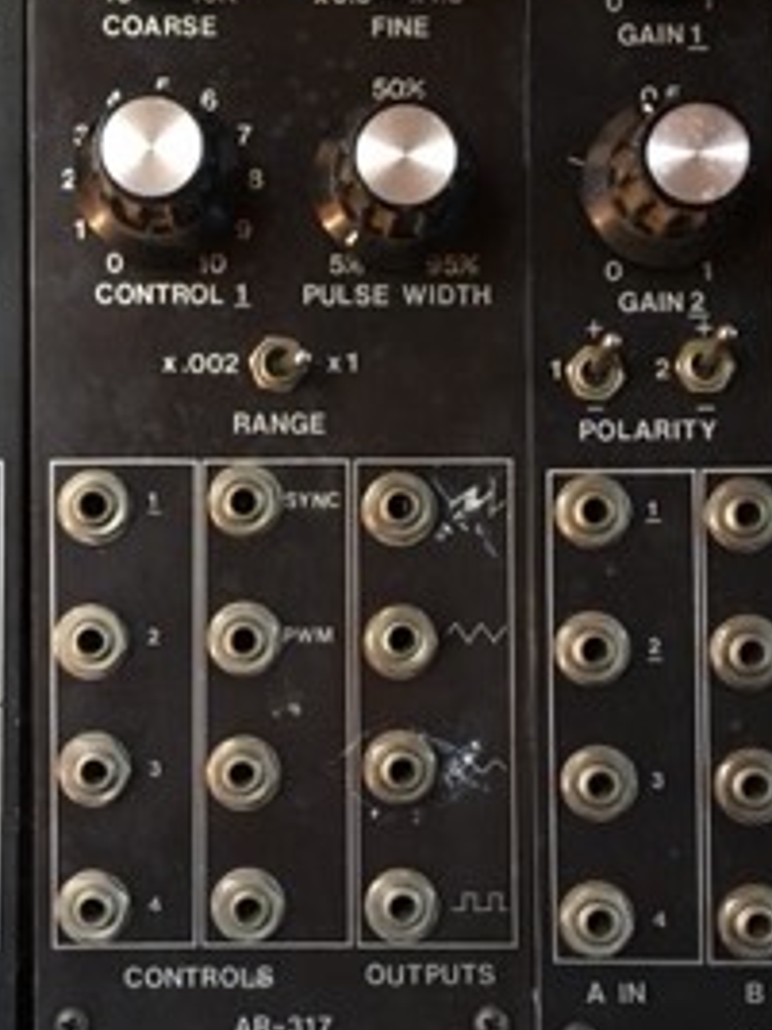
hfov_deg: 27.8
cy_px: 496
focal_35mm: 52
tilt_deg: -1.4
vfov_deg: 36.8
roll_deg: +0.1
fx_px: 1546
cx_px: 250
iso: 200
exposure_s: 1/20
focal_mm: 4.15
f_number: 2.2
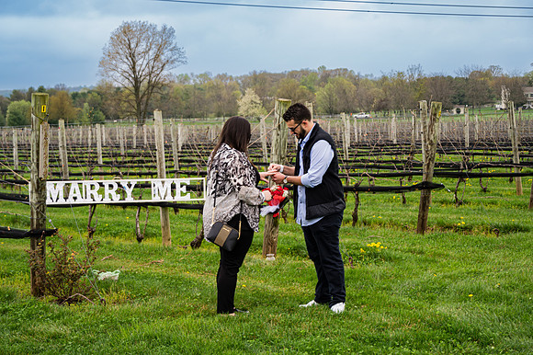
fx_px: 876
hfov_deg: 33.9
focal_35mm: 59
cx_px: 267
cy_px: 180
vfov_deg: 22.9
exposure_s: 1/125
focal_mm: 57
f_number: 4
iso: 64
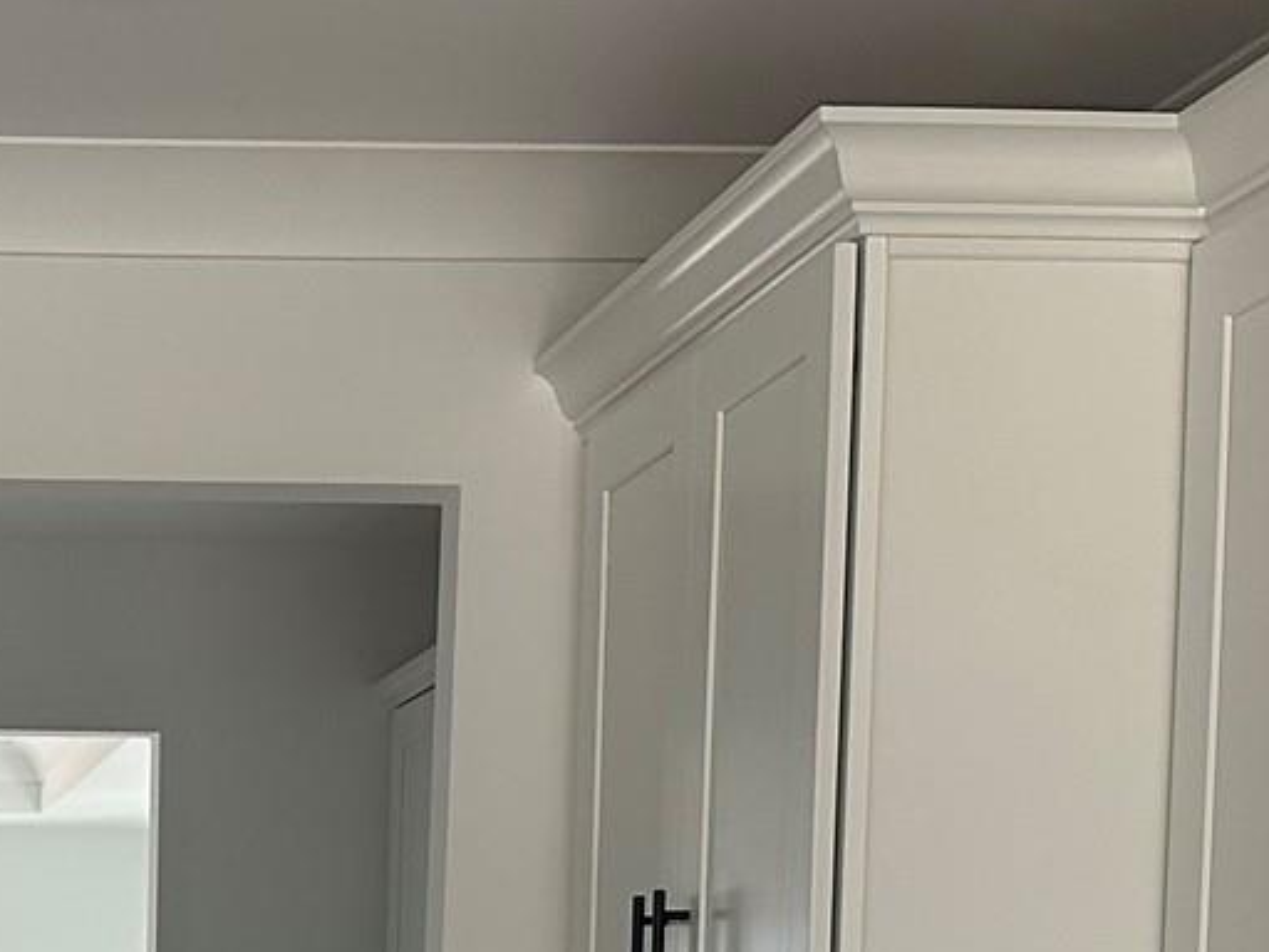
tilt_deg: -4.9
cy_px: 1403
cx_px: -97
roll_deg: -0.8
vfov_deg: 14.4
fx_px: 3519
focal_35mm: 96
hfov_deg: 19.6
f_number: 1.78
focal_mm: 6.86
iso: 160
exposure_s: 1/121
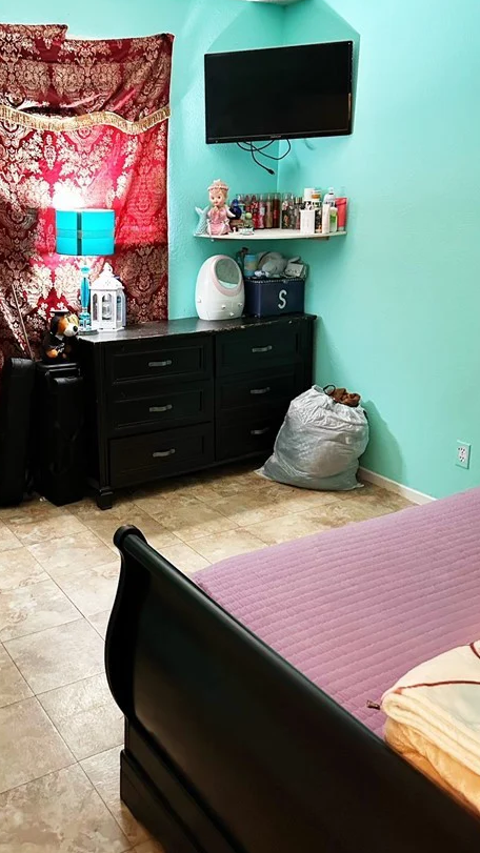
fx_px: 747
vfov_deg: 59.1
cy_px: 353
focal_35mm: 33
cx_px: 137
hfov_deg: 35.1
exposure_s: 1/40
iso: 640
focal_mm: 6.86
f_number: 1.78
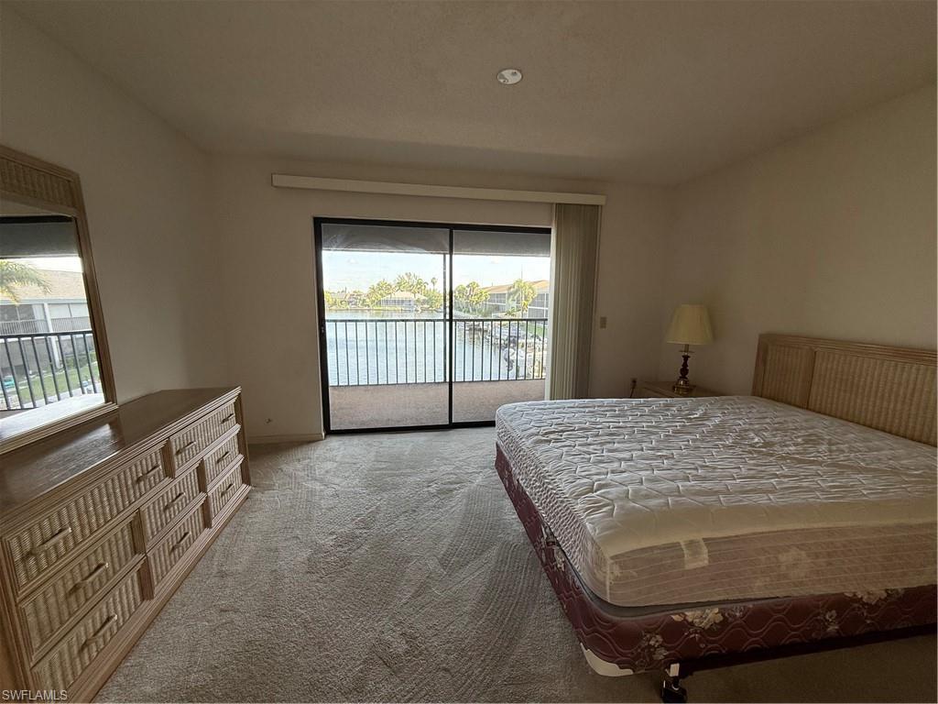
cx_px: 469
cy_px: 352
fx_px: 379
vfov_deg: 85.7
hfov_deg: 102.1
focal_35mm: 14
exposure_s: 1/120
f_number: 2.2
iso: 80
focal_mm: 2.22
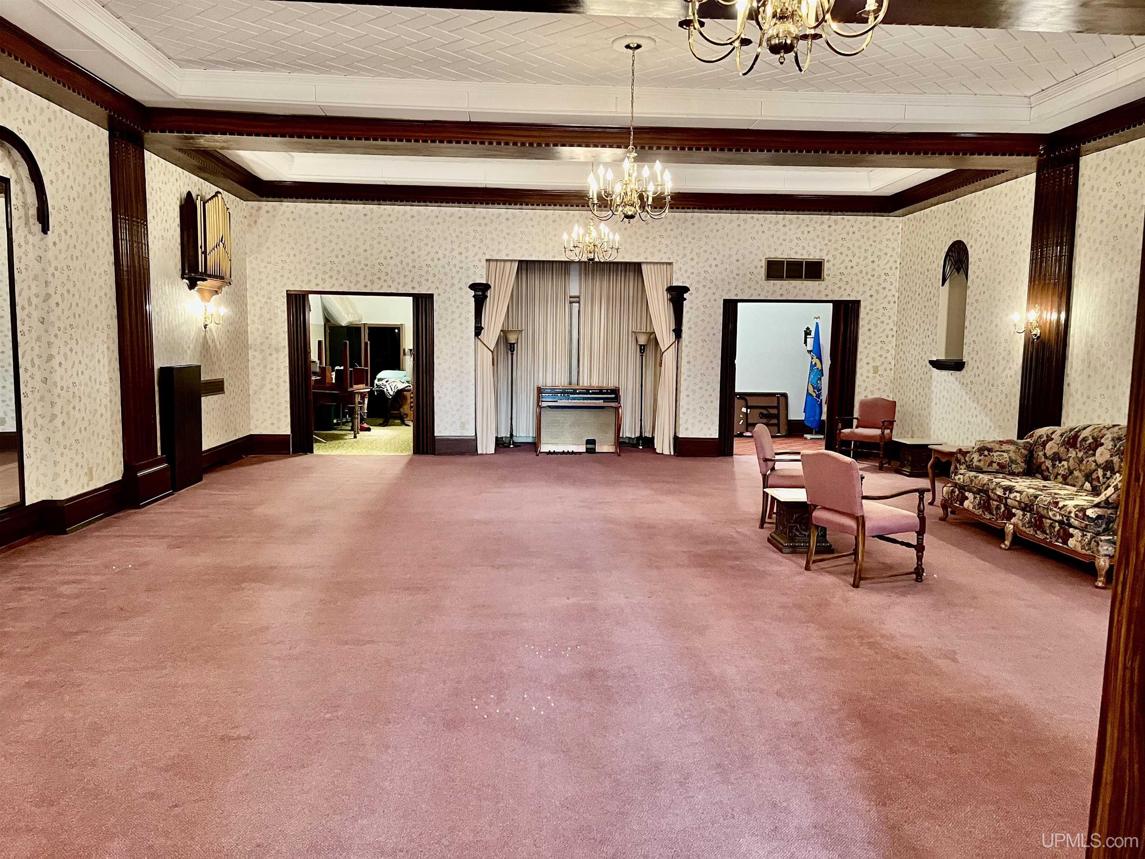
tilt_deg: -7.4
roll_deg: +0.0
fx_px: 860
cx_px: 572
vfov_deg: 53.1
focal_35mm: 26
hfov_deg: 67.3
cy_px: 430
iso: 400
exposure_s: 1/40
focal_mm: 5.1
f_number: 1.6
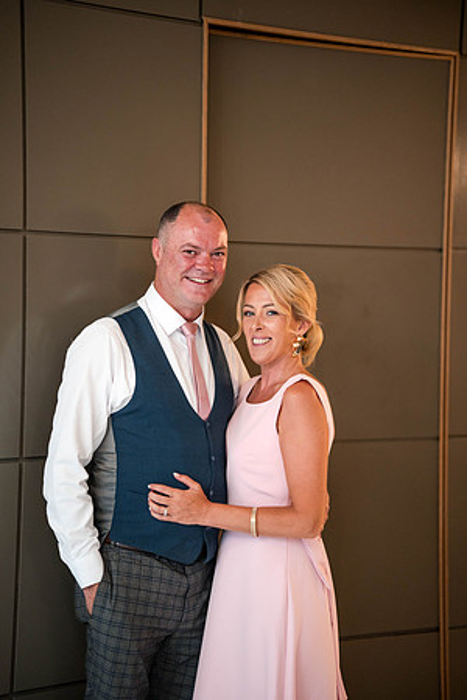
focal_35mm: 85
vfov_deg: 23.9
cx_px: 234
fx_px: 1654
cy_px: 350
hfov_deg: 16.1
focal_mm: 85
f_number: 1.6
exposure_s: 1/500
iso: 2000
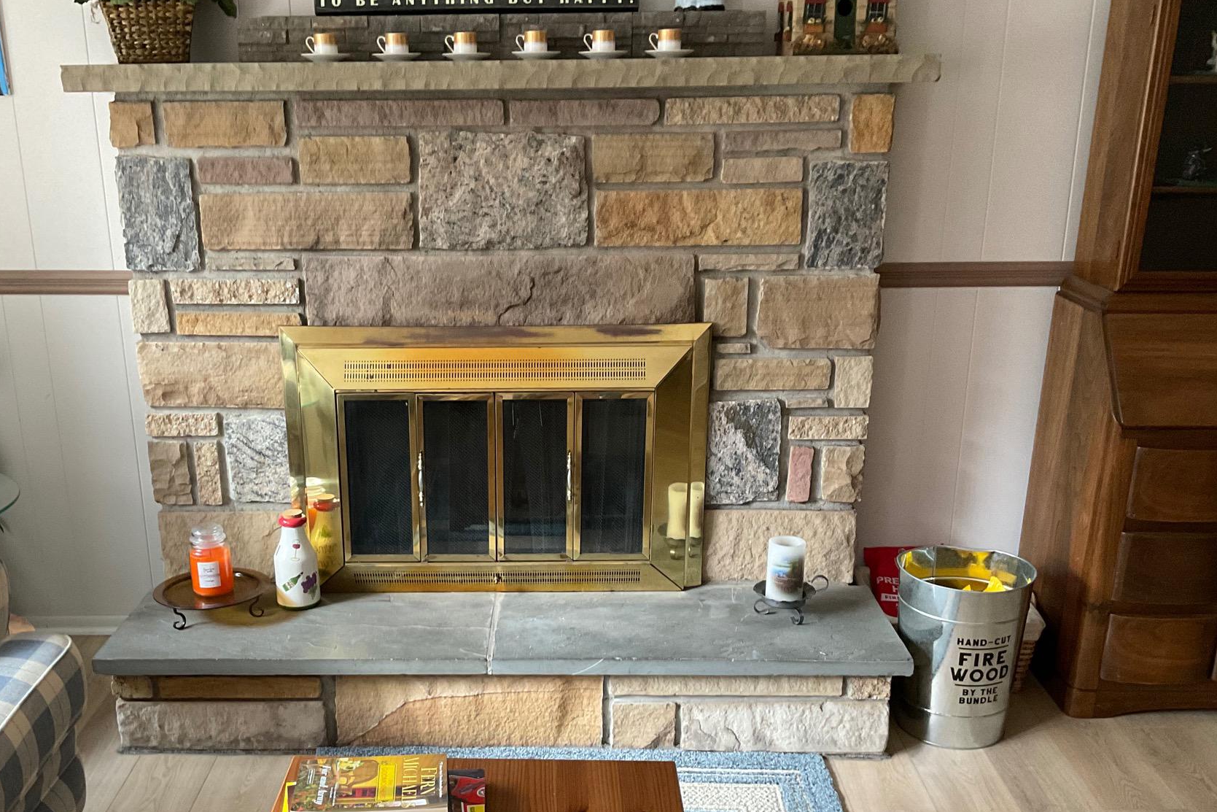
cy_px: 506
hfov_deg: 51.8
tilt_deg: -18.4
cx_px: 542
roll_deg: +0.9
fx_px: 1251
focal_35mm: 37
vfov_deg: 35.8
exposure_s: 1/60
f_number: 1.8
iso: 160
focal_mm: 3
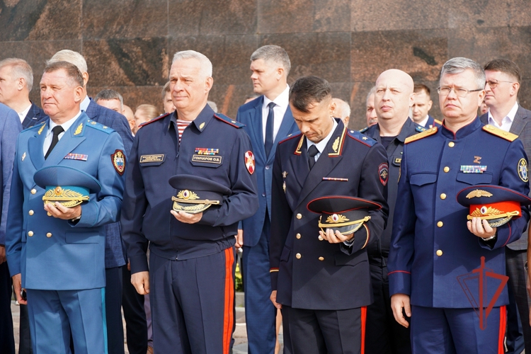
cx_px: 266
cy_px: 177
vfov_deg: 11.7
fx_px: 1726
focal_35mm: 117
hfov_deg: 17.5
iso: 100
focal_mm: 78
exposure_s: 1/160
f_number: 5.6
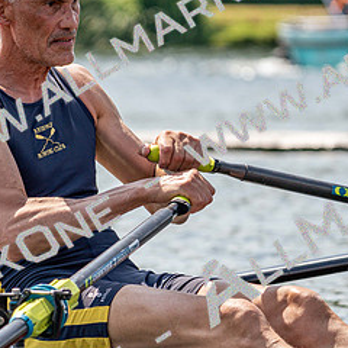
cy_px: 191
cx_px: 78
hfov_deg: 3.8
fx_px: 5209
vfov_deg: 3.8
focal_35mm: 458
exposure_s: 1/1600
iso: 250
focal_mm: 223
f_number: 5.6
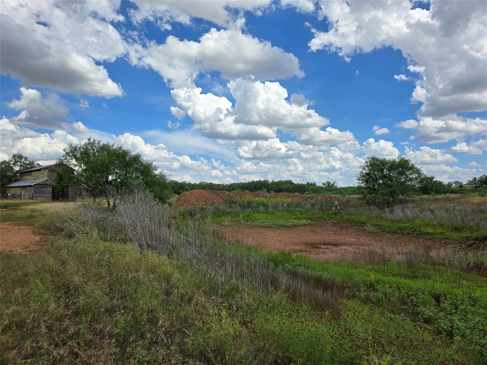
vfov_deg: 58.9
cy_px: 182
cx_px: 244
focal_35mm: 23
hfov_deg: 73.9
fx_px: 324
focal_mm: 5.4
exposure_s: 1/1879
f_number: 1.8
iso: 25
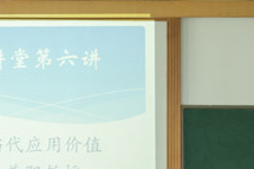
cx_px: -63
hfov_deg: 8.1
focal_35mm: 253
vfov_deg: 5.4
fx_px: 1784
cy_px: 203
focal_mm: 85
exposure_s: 1/125
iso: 500
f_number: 2.5
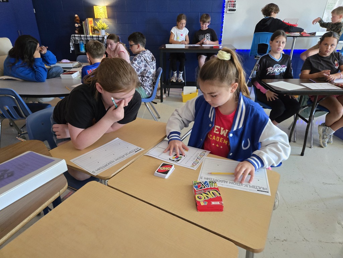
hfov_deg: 73.9
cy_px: 129
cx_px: 172
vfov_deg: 58.9
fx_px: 228
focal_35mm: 23
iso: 1000
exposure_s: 1/60
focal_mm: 5.4
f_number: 1.8
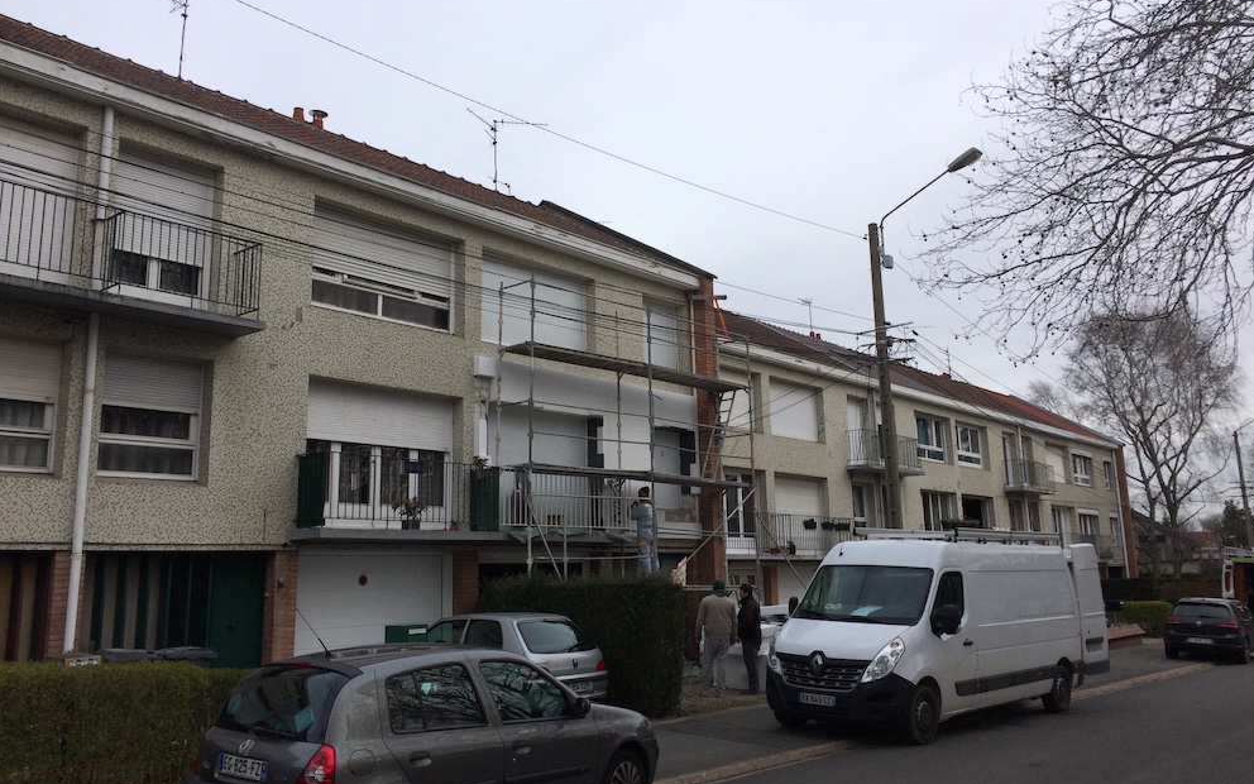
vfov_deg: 40.6
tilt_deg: +11.1
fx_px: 1059
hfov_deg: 61.2
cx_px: 630
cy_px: 374
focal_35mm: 31
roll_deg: +2.1
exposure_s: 1/1001
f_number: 2.2
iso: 32
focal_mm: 4.15
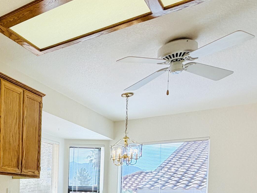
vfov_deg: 32.4
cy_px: 204
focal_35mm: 40
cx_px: -23
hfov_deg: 38.9
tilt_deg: -1.2
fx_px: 297
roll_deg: +0.4
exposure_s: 1/226
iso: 50
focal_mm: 2.22
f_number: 2.2
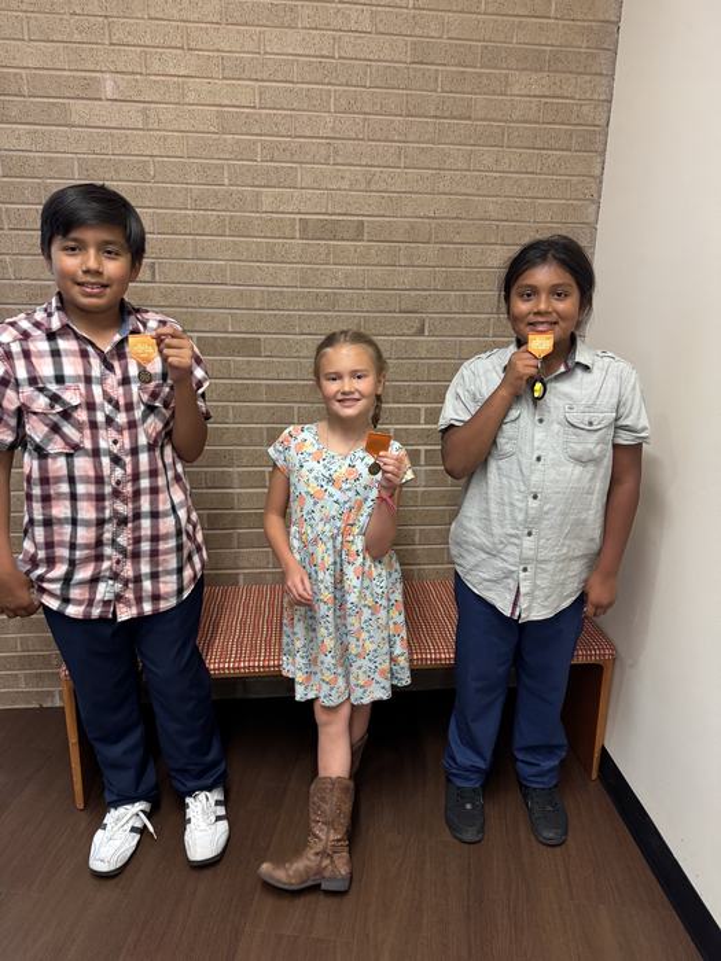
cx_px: 360
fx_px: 667
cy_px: 480
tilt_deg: -14.6
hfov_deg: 56.8
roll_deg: -1.8
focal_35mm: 24
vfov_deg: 71.6
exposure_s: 1/60
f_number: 1.78
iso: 400
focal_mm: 6.76
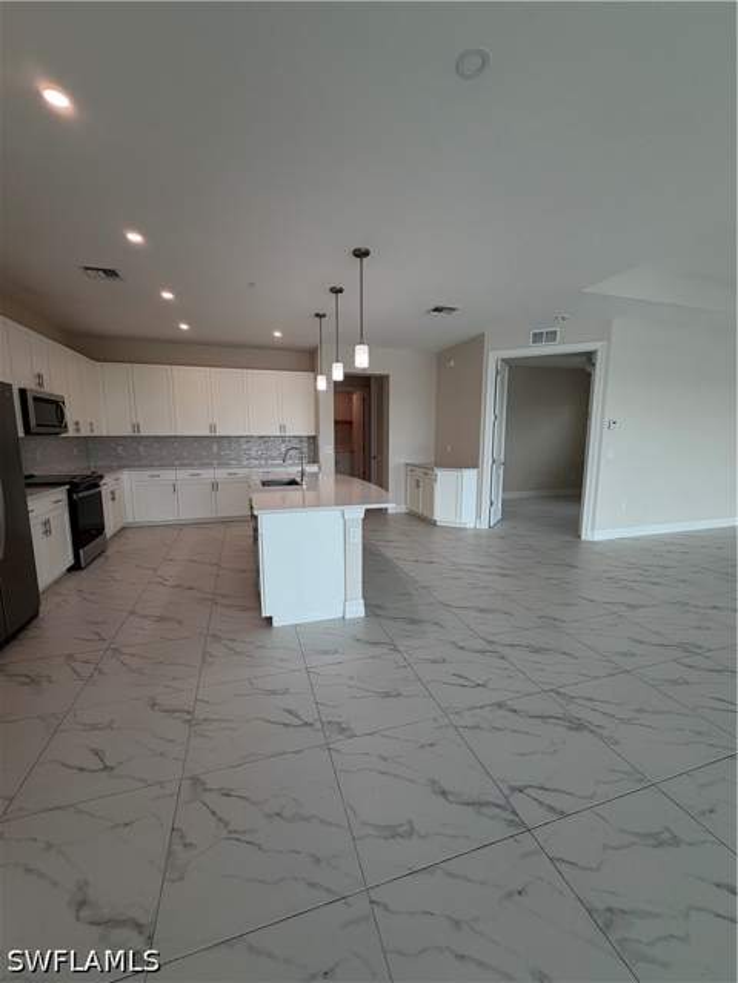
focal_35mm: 14
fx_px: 398
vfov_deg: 102.1
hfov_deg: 85.7
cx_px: 369
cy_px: 492
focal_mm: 2.22
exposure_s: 1/120
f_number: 2.2
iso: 80
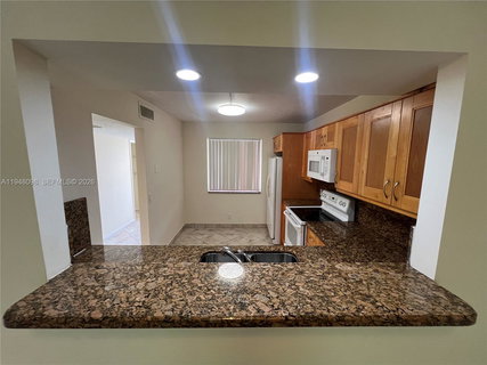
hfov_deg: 106.2
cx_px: 244
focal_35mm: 13
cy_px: 182
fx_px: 183
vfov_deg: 89.9
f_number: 1.8
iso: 200
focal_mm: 1.57
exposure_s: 1/120
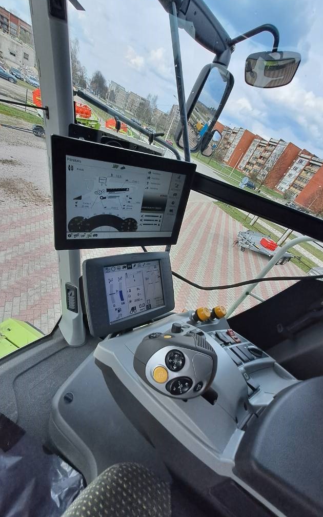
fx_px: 197
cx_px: 164
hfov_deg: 78.6
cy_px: 255
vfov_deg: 105.3
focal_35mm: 14
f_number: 2.2
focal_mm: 1.42
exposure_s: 1/833
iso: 40
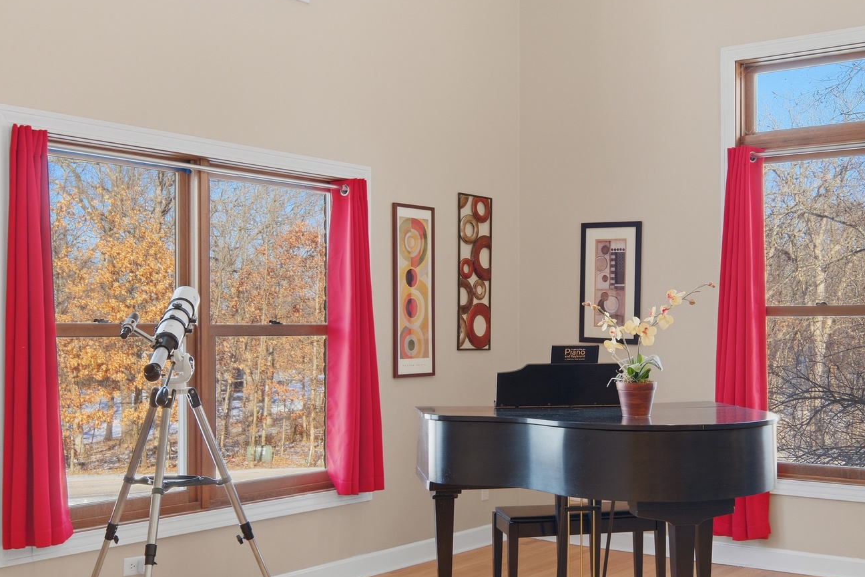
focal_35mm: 45
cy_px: 321
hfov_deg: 43.4
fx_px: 1081
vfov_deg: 29.8
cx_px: 517
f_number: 7.1
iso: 800
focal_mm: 24
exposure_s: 1/1000
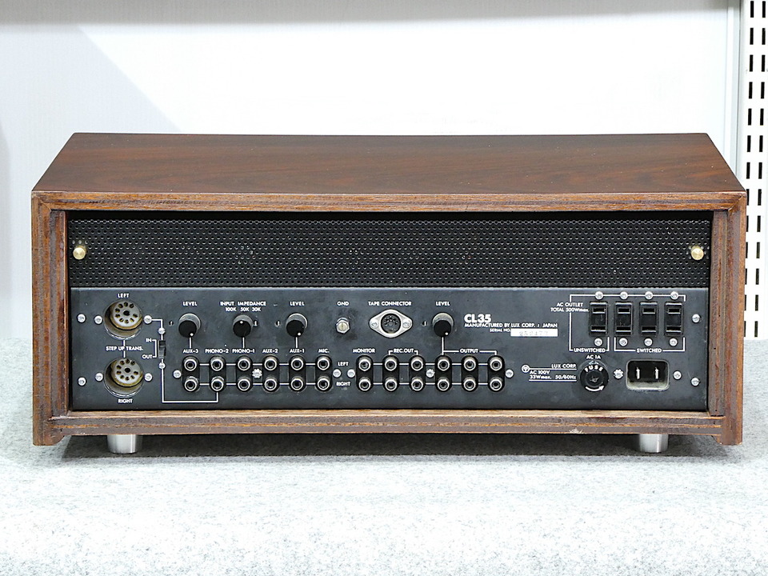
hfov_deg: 14.6
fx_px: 2995
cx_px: 384
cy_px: 288
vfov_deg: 11.0
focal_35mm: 135
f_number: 7.1
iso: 400
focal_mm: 24.2
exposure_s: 1/2.5
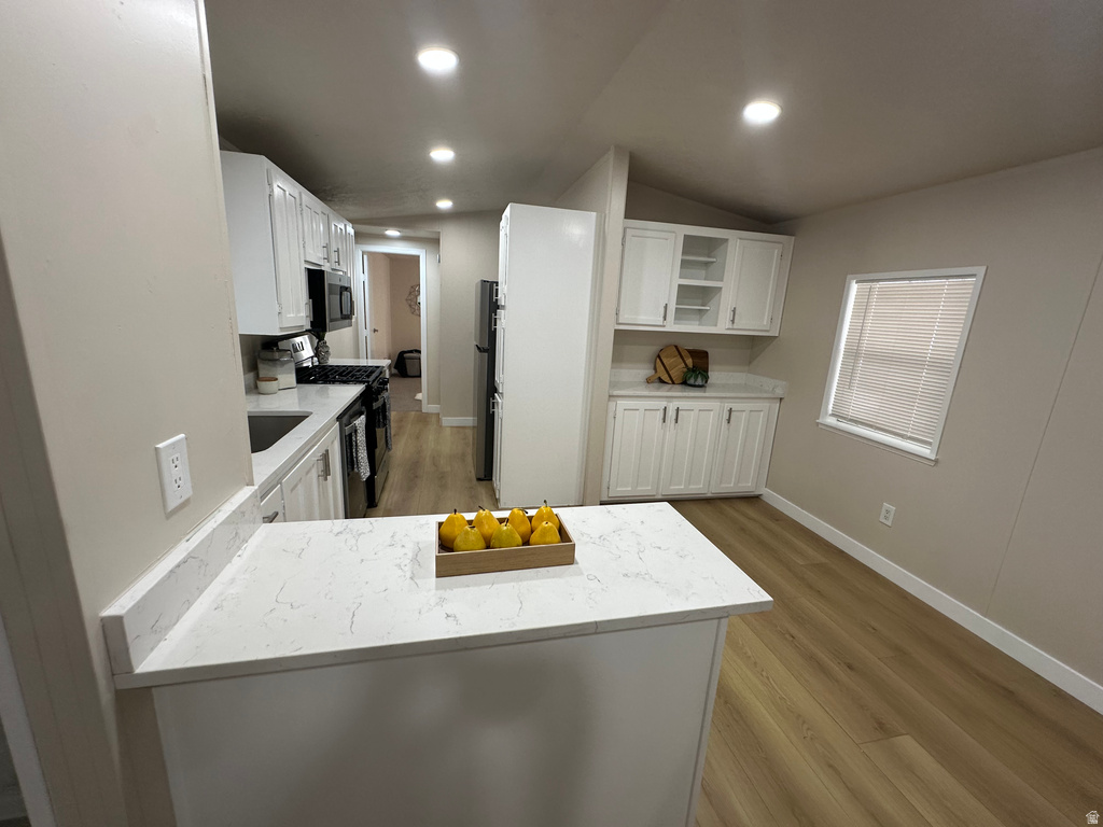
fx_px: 446
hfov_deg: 102.1
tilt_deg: -13.4
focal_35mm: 14
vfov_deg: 85.7
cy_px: 414
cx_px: 552
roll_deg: -3.4
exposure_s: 1/120
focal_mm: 2.22
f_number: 2.2
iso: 160
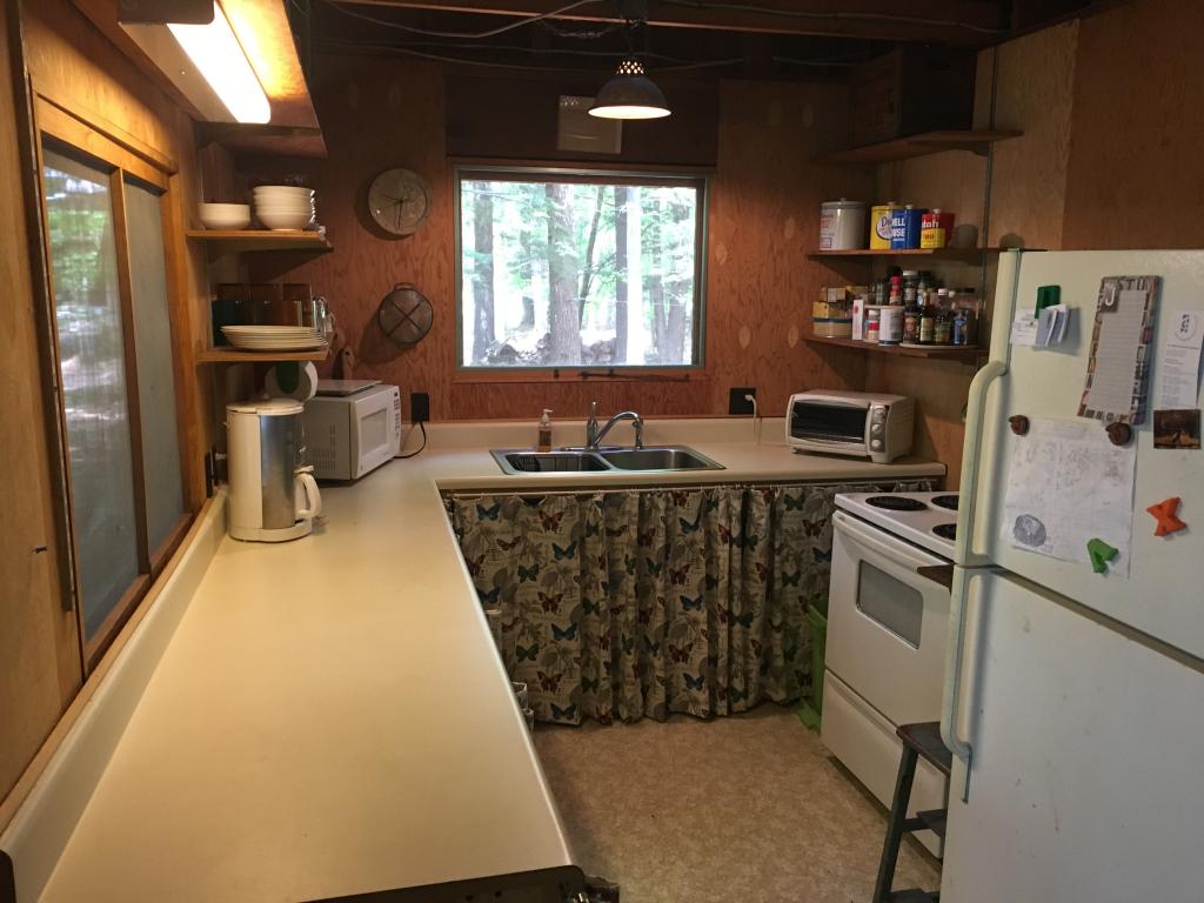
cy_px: 452
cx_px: 602
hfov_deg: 61.7
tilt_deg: -10.8
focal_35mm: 29
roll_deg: -0.6
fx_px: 1009
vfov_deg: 48.2
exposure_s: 1/30
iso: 160
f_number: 2.2
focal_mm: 4.15
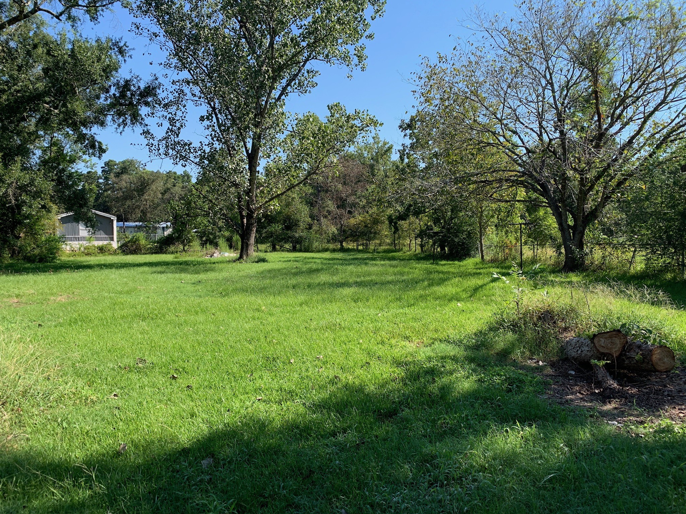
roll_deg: +1.9
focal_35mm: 26
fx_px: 515
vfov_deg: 53.1
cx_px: 343
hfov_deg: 67.3
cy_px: 257
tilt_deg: -4.1
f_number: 1.8
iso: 25
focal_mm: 4.25
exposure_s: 1/887
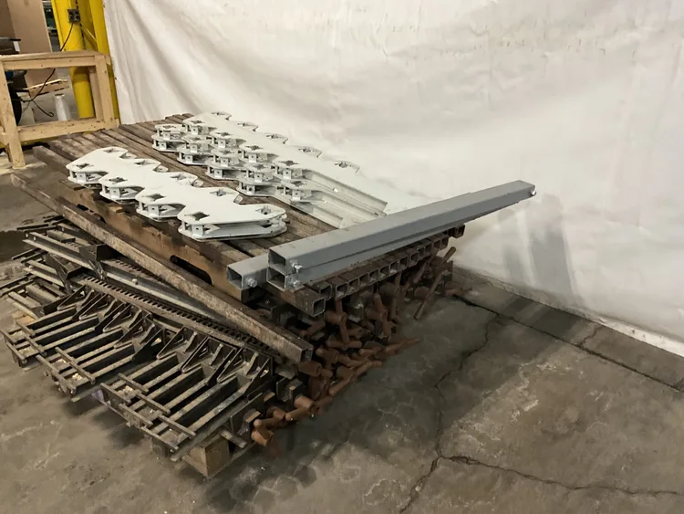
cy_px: 257
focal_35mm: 29
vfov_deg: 48.3
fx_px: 573
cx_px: 342
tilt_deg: -25.4
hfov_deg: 61.6
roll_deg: +0.7
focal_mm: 3
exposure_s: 1/41
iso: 320
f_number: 1.8
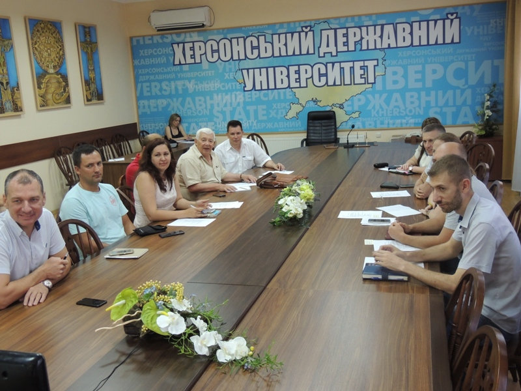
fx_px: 527
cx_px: 260
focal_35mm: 35
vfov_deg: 40.7
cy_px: 196
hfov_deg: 52.6
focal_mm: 6.2
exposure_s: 1/15
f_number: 3.3
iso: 400
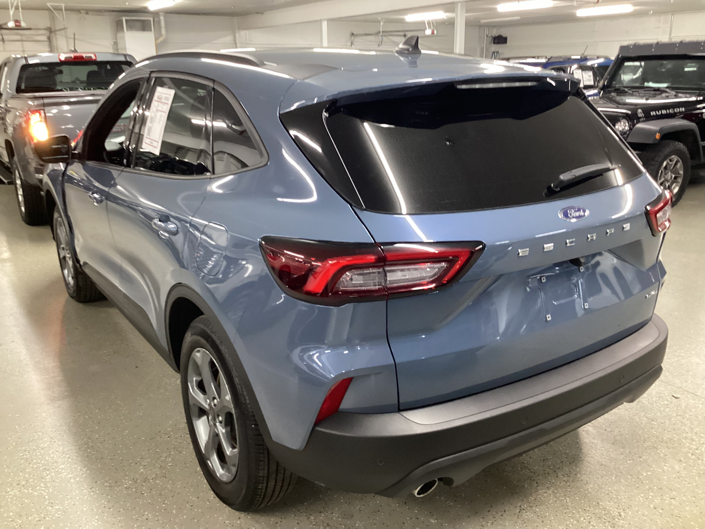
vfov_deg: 45.4
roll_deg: -0.3
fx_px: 631
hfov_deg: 58.4
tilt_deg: -19.2
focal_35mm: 31
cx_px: 352
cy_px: 264
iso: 320
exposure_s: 1/30
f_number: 2.4
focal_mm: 3.3
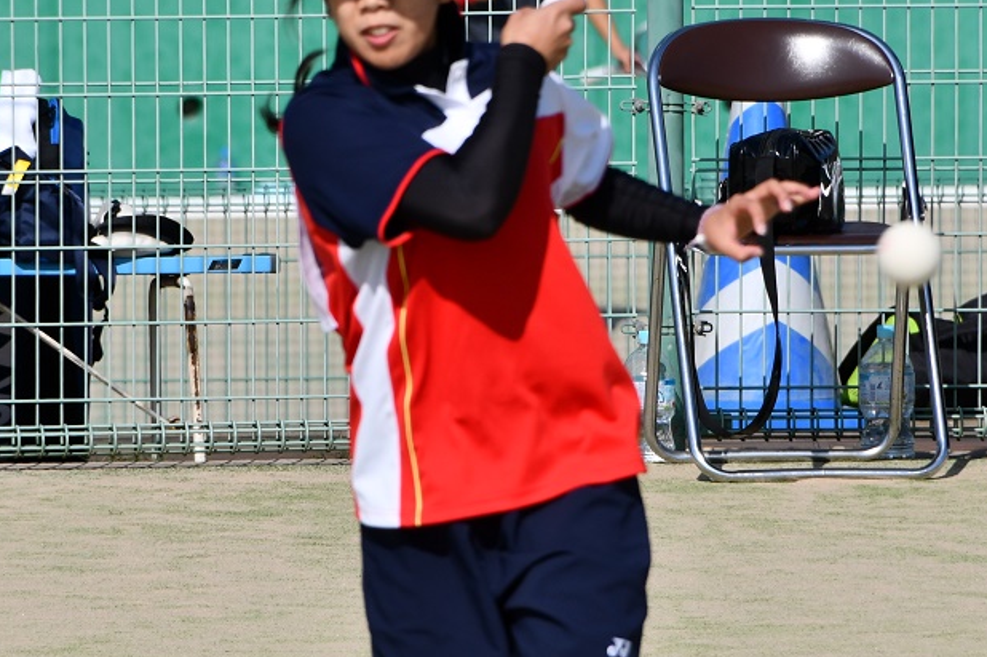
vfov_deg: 3.1
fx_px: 11971
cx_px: 379
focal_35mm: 437
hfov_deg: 4.7
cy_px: 256
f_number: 8
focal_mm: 135
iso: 200
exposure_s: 1/1000
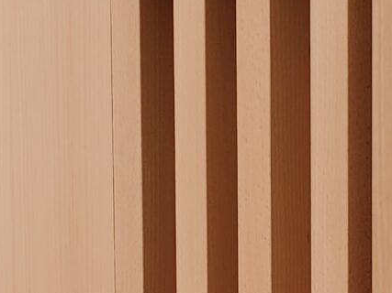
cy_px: 402
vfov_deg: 9.3
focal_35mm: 156
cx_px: 297
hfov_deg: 12.6
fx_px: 1766
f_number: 2.4
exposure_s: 1/140
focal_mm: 4.3
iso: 50
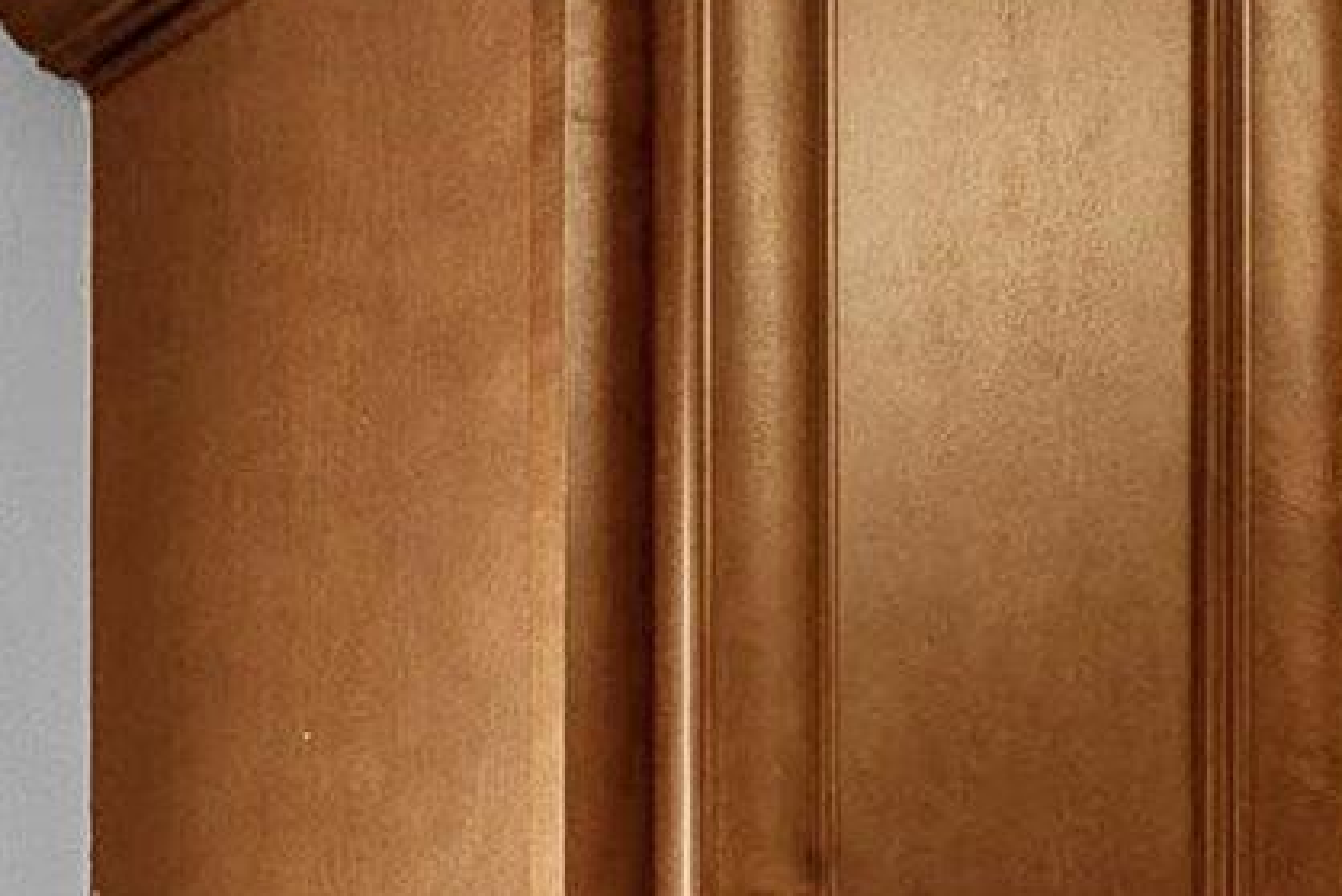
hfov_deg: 12.2
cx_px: -2414
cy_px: 1710
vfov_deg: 12.0
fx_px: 3841
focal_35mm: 103
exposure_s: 1/50
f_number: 7.1
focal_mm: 14
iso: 80
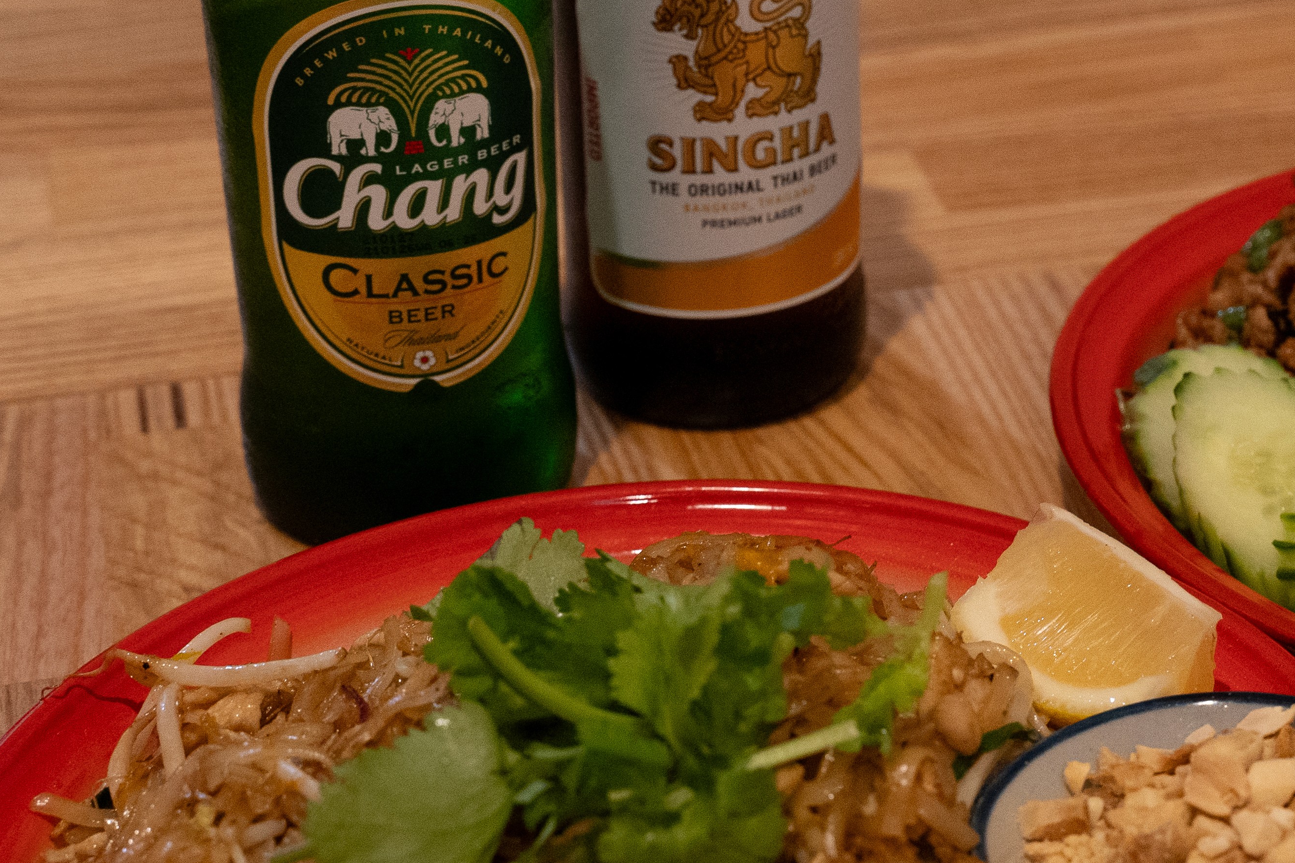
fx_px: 3417
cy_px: 168
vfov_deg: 14.3
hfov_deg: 21.1
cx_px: 1079
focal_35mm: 95
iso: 3200
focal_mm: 42
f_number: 5.6
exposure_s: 1/60
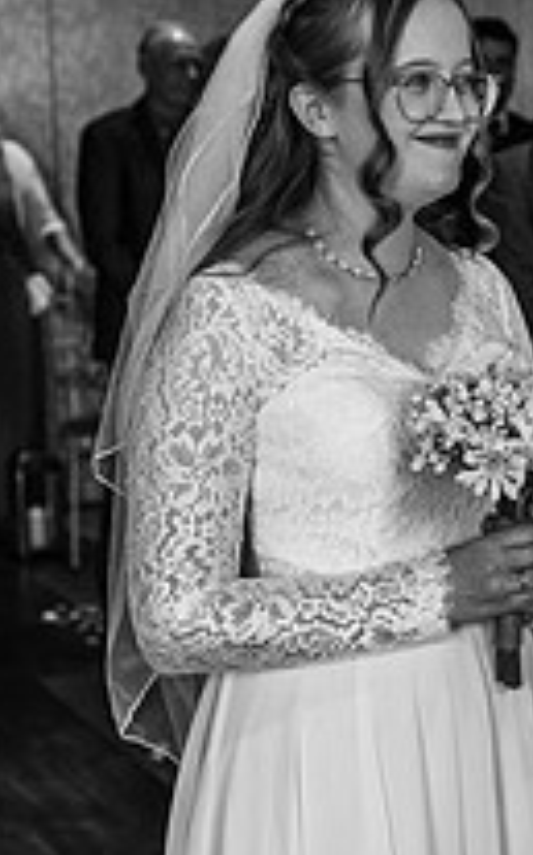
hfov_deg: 12.7
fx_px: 2329
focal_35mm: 100
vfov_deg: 20.8
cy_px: 413
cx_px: 640
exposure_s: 1/200
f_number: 2.8
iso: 360
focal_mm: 35
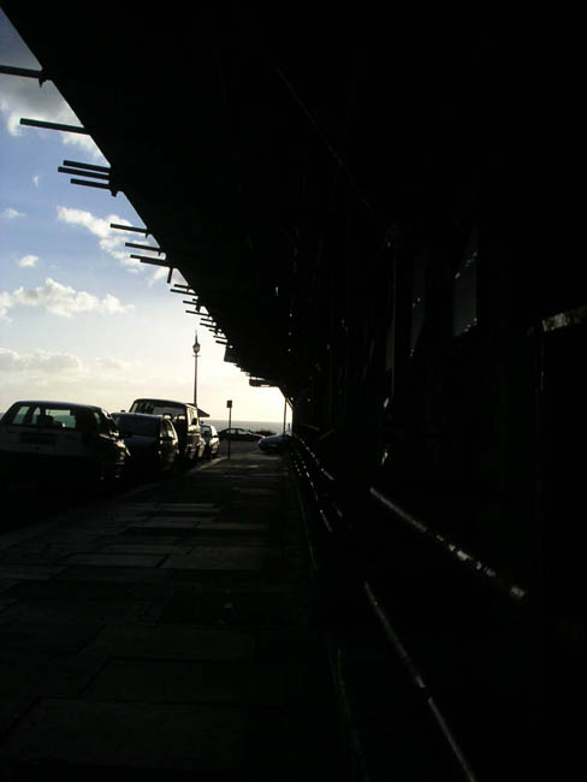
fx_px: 836
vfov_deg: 50.1
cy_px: 391
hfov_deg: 38.7
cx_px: 294
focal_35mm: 37
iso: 50
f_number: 6.7
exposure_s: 1/350
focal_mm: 5.7
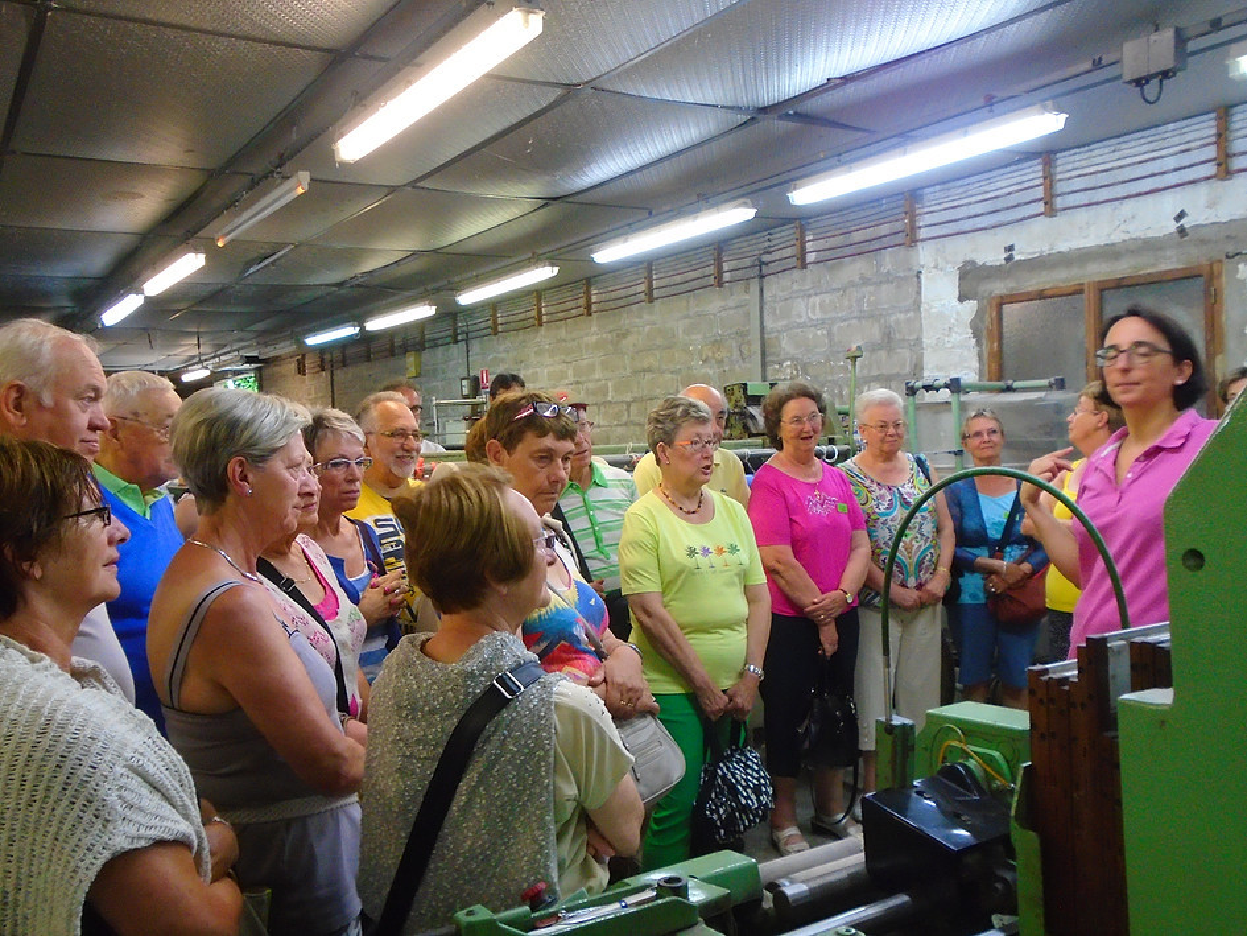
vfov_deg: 45.5
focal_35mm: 31
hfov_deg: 58.3
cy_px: 468
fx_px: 1117
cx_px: 624
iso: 400
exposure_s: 1/25
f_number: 3.5
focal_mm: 5.5
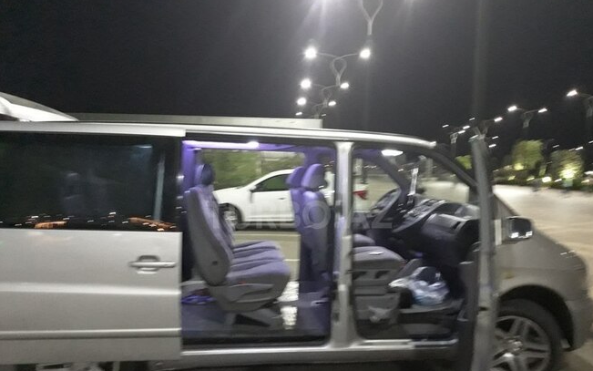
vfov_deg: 43.0
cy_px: 215
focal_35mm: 29
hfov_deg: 64.6
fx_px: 469
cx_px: 299
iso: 800
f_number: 1.7
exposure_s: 1/17
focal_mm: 3.71
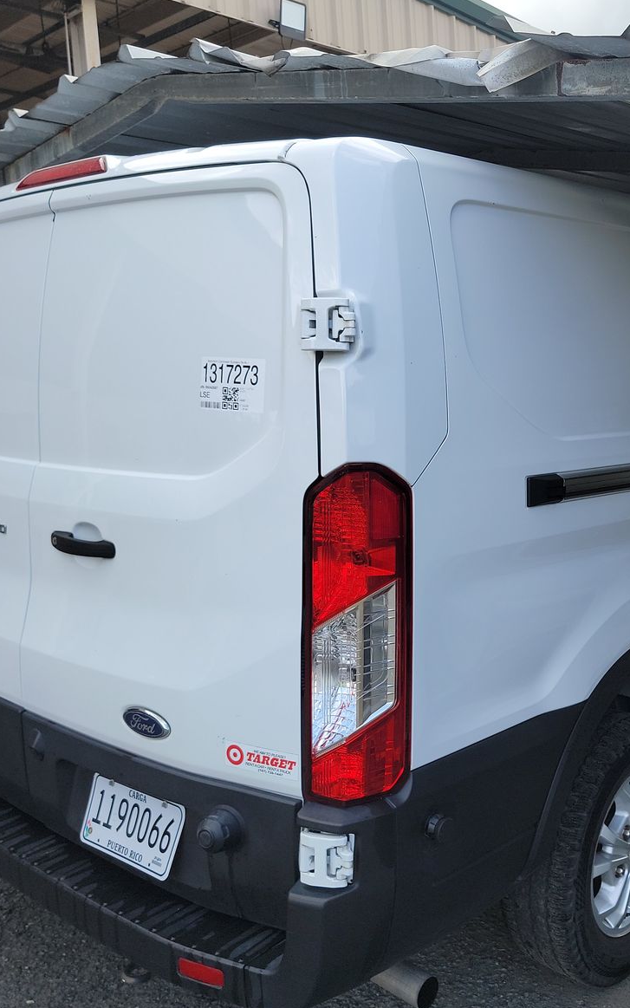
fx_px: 961
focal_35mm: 35
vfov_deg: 55.3
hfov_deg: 35.5
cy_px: 491
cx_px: 466
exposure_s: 1/343
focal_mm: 6.7
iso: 50
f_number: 1.8
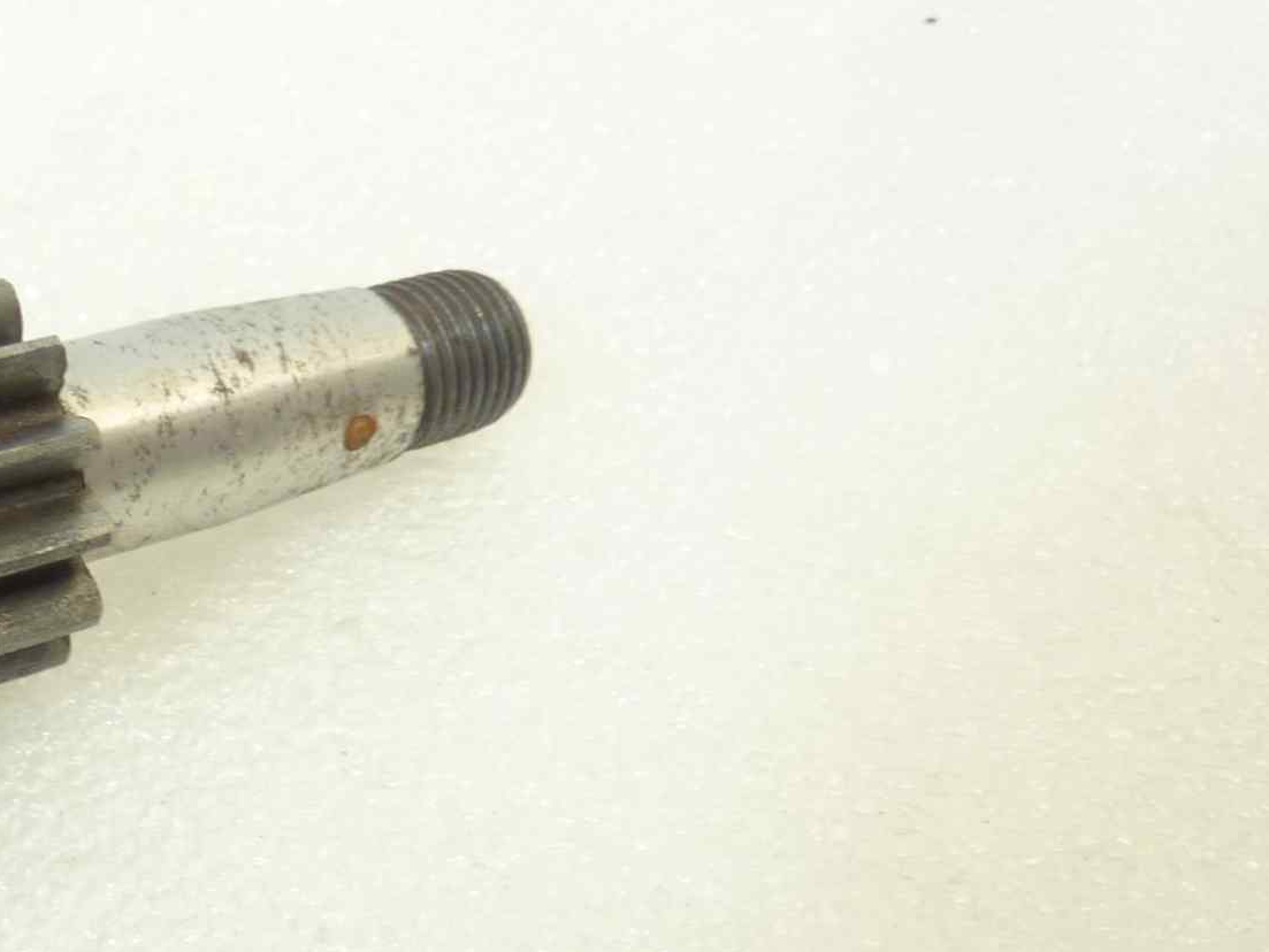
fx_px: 2127
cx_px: -170
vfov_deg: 24.8
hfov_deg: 29.5
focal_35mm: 58
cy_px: 762
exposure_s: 1/20
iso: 80
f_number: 3.3
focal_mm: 4.1
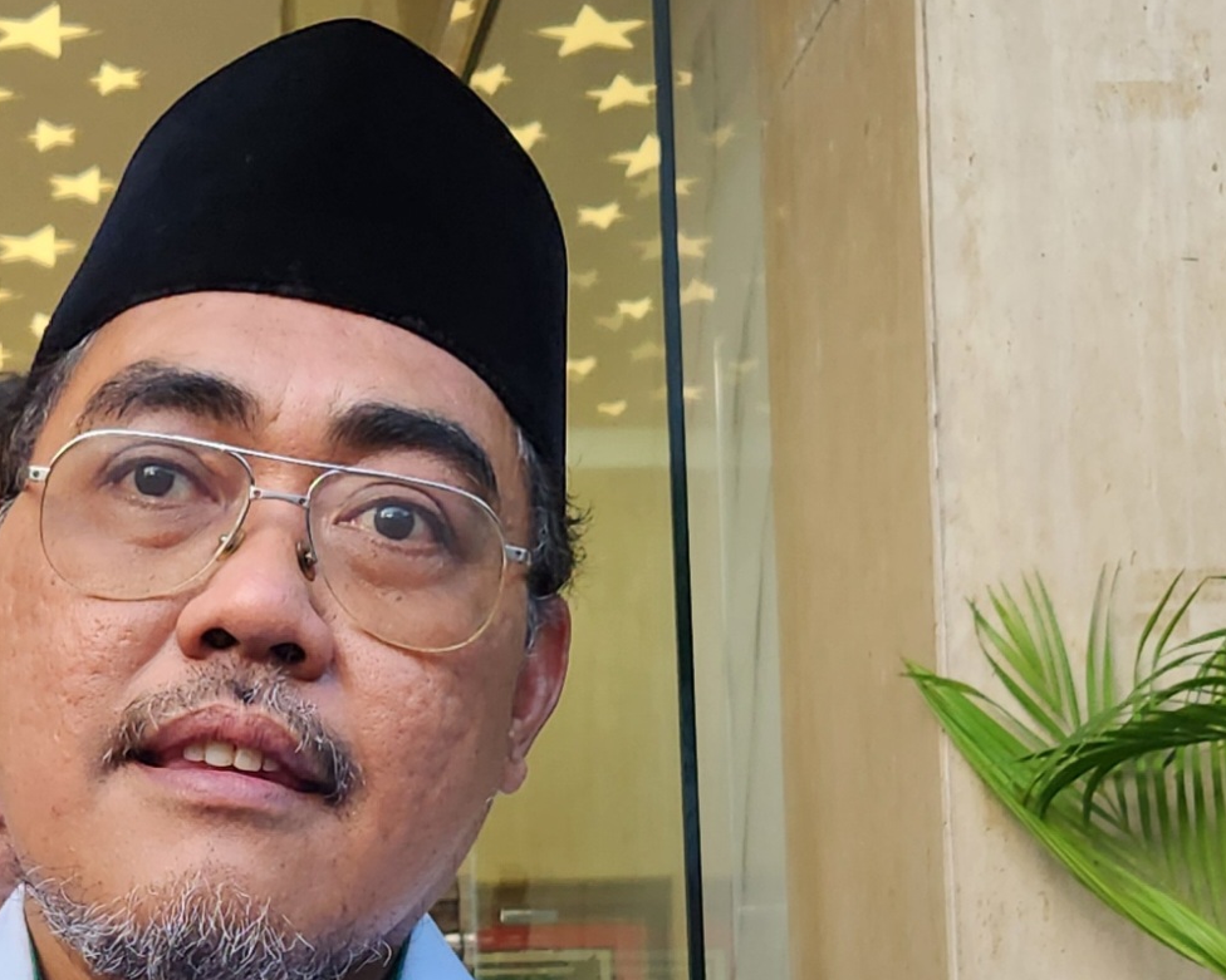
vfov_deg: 27.6
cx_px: 256
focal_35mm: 53
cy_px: 880
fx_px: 1923
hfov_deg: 34.3
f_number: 1.8
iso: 160
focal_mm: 5.4
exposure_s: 1/182
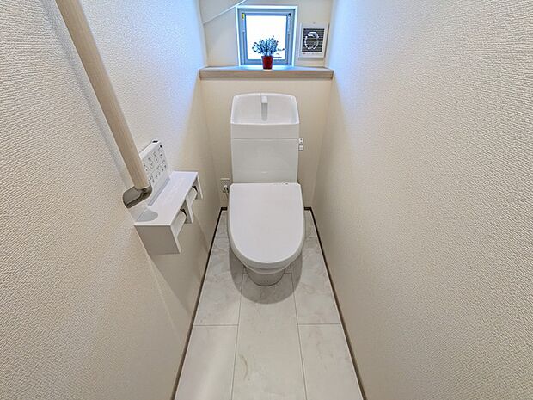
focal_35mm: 14
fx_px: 216
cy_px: 200
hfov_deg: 102.1
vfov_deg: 85.7
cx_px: 266
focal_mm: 1.83
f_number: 2.2
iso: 107
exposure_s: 1/60
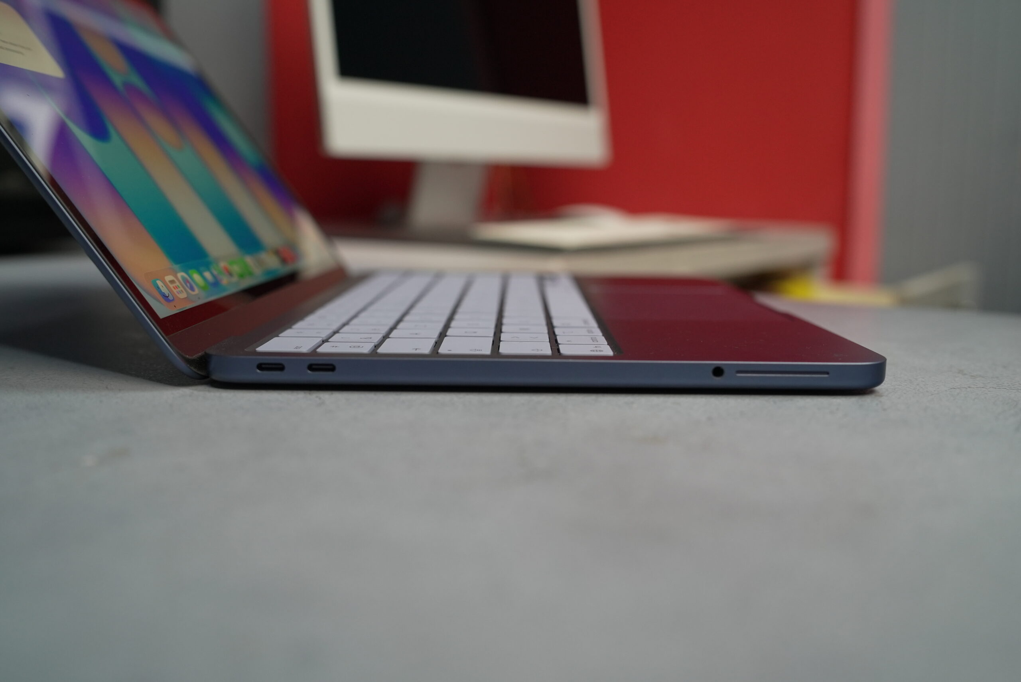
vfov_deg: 37.9
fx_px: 993
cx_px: 510
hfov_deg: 54.4
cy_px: 341
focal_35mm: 35
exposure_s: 1/100
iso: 1600
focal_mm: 35
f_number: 4.5
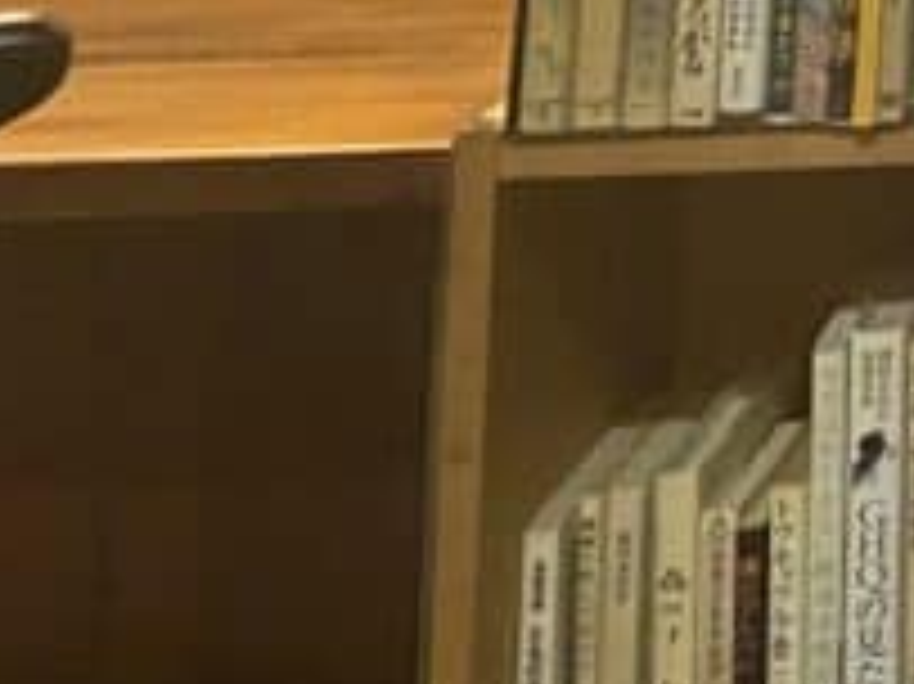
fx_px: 3457
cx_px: 2287
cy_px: -1012
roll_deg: -0.2
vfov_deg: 9.8
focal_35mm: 131
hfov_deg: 11.8
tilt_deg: +4.6
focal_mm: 4.25
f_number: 1.8
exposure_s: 1/25
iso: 640
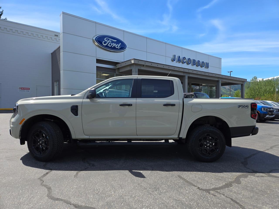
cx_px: 140
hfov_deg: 73.9
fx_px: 185
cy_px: 104
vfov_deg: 58.9
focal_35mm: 23
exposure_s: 1/1245
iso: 25
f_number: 1.8
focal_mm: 5.4
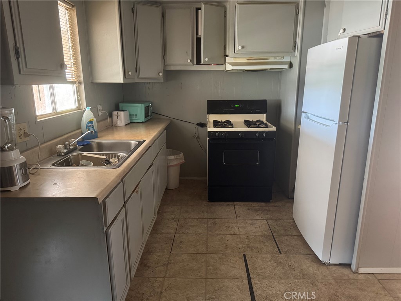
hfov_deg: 71.6
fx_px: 278
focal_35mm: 24
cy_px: 150
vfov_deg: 56.8
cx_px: 200
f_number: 1.78
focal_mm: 6.76
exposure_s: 1/55
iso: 800
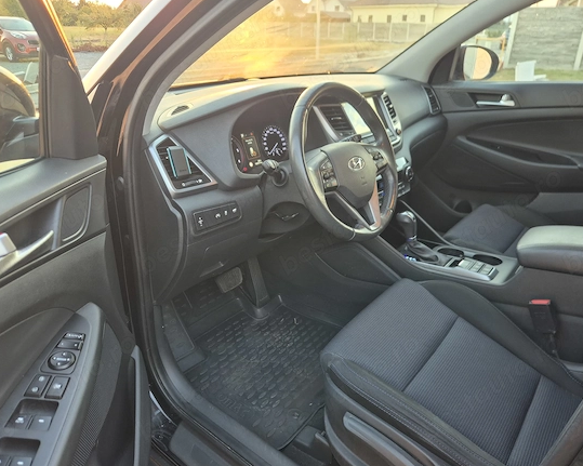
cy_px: 236
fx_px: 431
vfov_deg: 56.8
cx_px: 292
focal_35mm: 25
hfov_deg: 68.1
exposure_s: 1/100
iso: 250
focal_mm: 5.4
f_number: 1.8
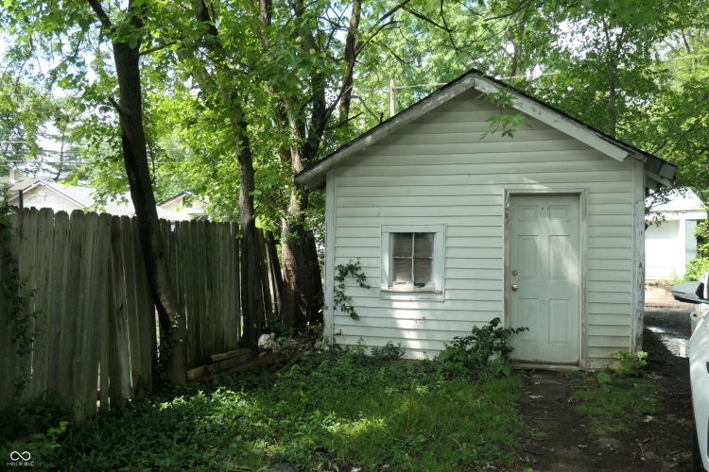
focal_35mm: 29
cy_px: 236
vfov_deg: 45.0
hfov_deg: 63.7
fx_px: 571
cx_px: 354
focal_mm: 10.8
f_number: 3.5
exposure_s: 1/400
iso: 200
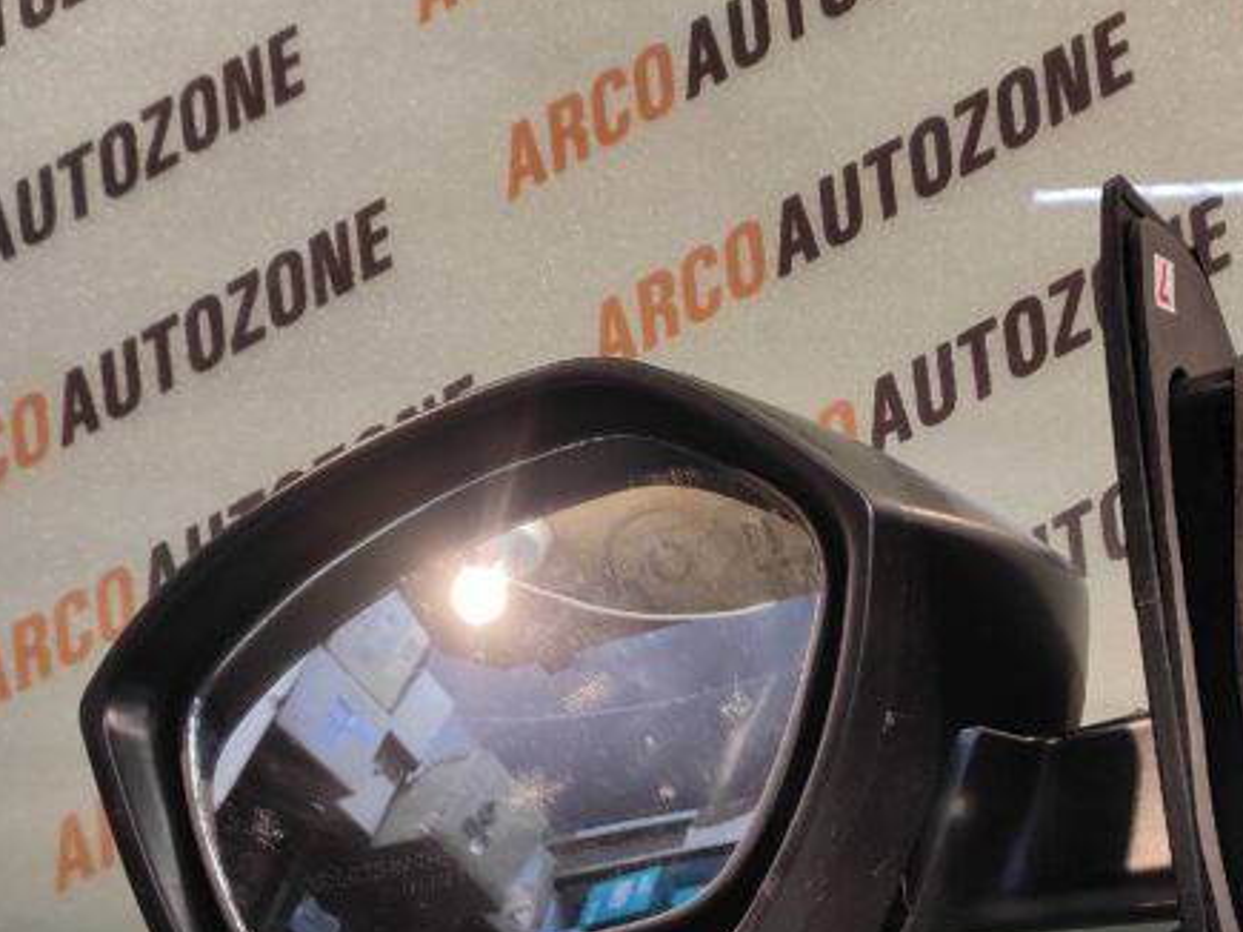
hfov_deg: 59.7
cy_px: 716
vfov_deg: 44.9
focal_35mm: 30
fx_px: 1077
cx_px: 717
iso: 94
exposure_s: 1/33
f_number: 1.79
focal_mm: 4.74
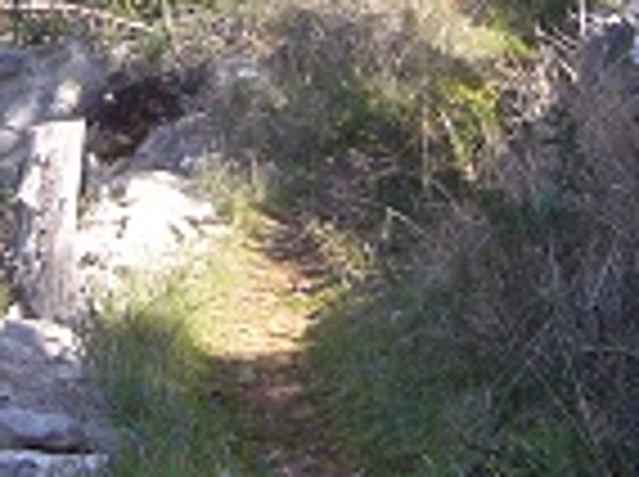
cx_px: 194
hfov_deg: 12.5
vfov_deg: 9.3
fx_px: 2912
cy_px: -40
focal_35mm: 158
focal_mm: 5.8
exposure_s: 1/320
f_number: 2.8
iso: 80
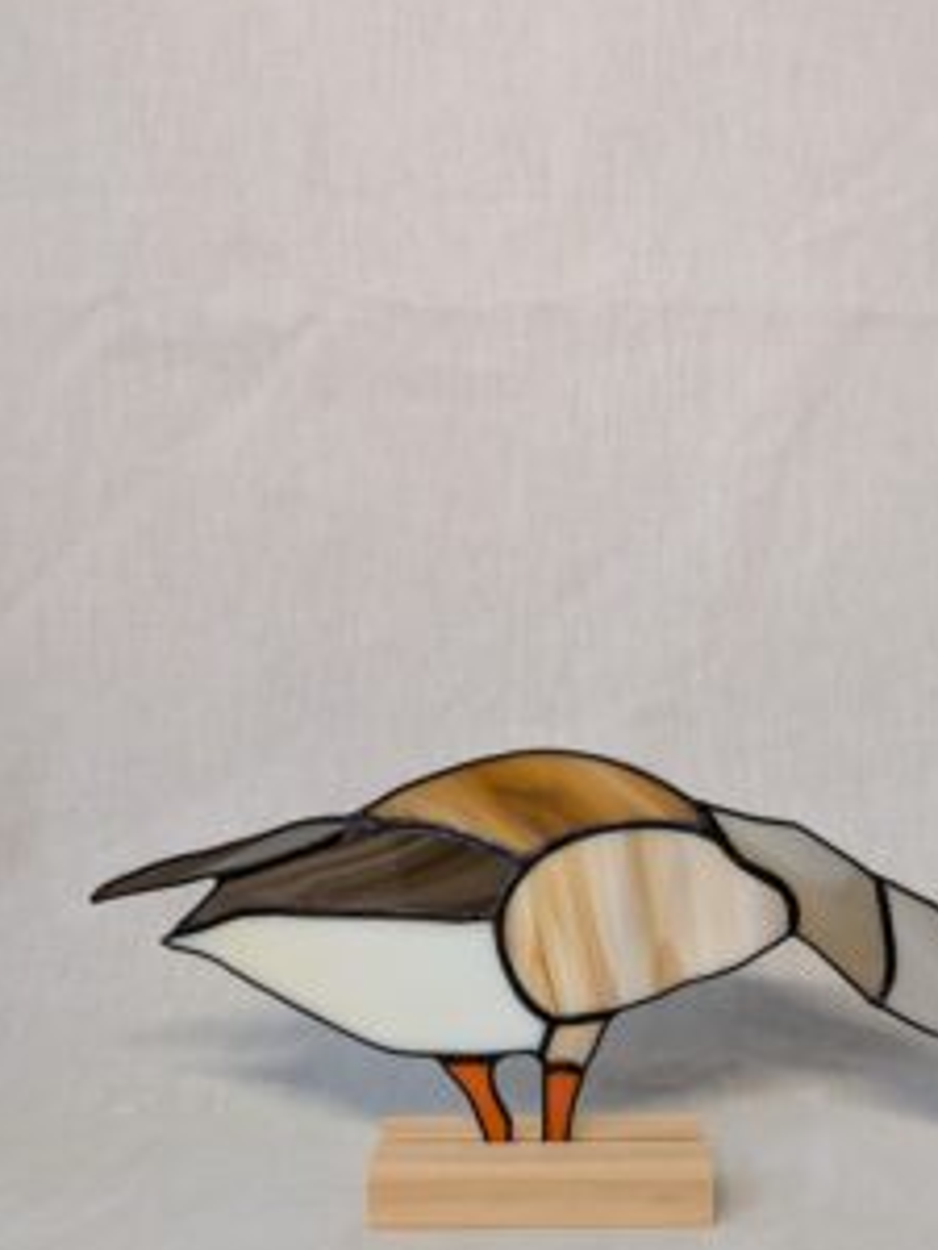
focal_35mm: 32
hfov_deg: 43.8
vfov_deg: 56.6
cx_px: 588
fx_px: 1156
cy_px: 712
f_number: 1.7
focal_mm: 4.53
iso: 65
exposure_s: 1/50
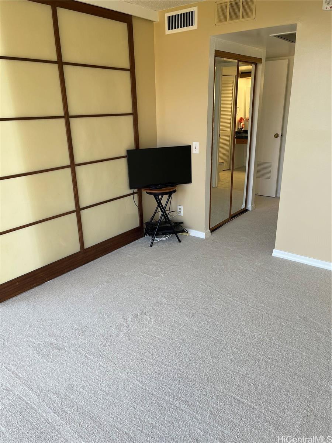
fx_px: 332
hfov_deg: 53.1
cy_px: 222
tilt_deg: -18.0
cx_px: 166
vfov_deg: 67.3
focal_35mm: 26
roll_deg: +1.7
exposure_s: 1/120
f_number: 1.6
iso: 32
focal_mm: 5.1
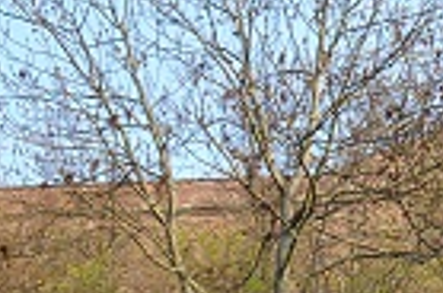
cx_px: 625
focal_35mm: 144
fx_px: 1768
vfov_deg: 9.4
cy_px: 341
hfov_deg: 13.6
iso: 80
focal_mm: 8.18
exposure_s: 1/125
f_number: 4.5
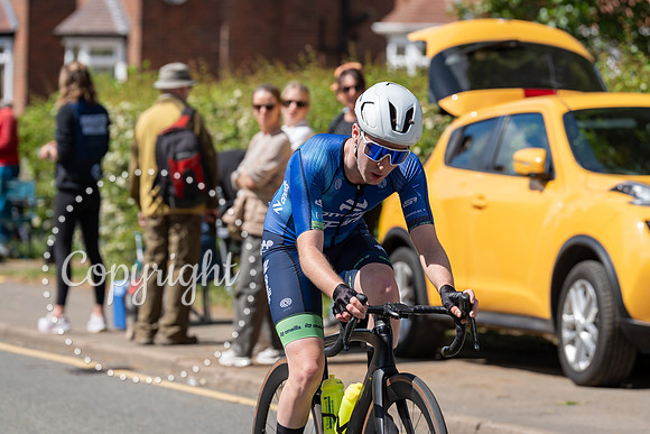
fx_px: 3612
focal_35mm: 200
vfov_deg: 6.9
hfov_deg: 10.3
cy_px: 217
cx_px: 325
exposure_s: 1/1000
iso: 250
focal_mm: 200
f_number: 5.6
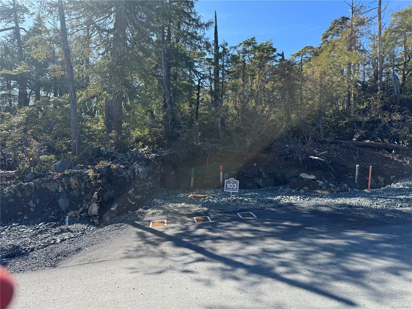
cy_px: 154
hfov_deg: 71.6
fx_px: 286
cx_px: 206
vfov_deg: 56.8
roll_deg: -2.2
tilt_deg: +0.6
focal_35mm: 24
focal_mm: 6.76
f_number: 1.78
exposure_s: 1/1339
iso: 80
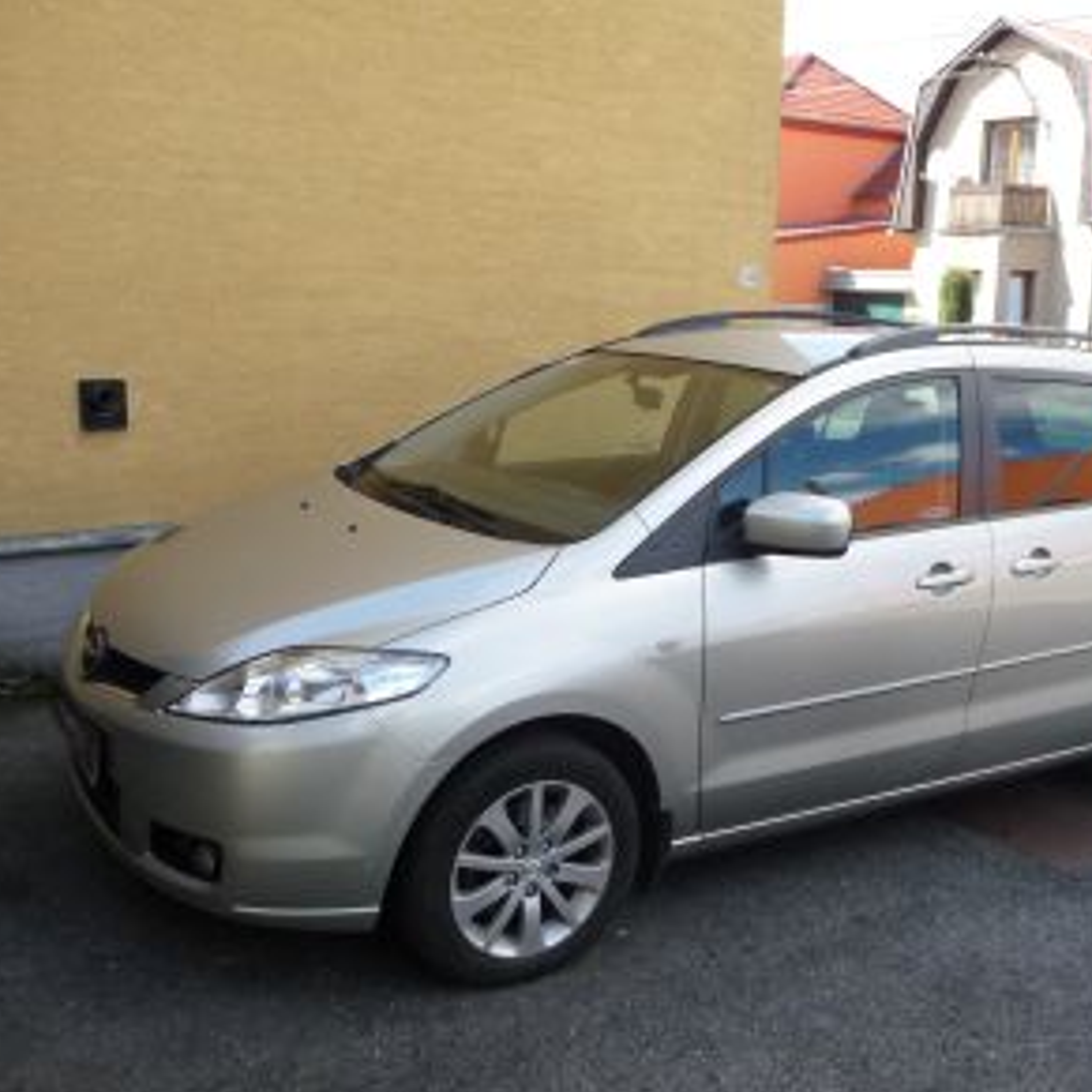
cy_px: 544
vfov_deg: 48.5
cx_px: 630
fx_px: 1213
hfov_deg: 48.3
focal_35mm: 34
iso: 200
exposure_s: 1/500
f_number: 3.3
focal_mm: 4.7
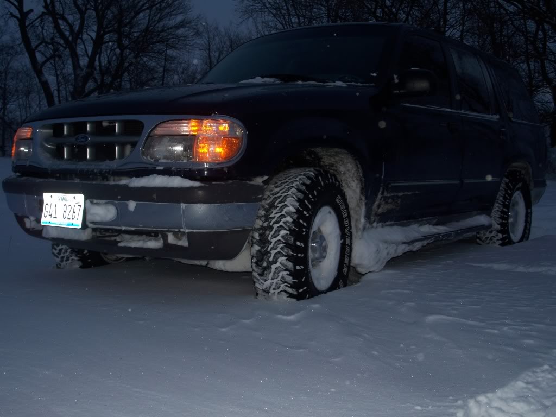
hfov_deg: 43.9
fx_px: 691
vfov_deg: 33.6
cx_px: 278
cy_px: 208
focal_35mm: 43
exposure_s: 1/80
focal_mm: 9.1
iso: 80
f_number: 3.2
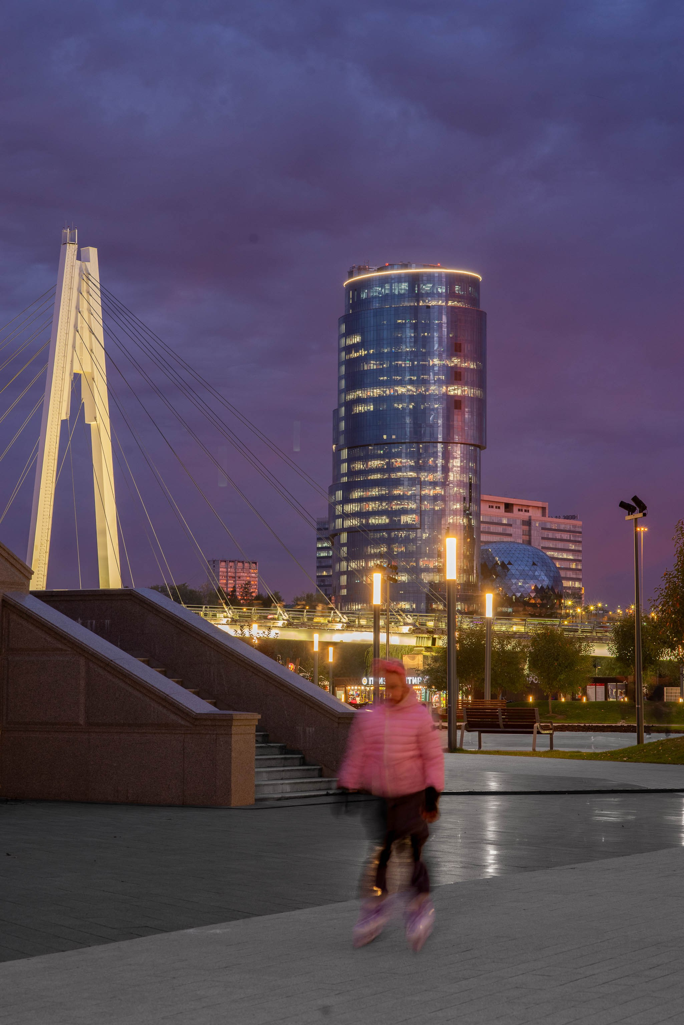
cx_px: 342
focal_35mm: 77
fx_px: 2193
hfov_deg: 17.7
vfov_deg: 26.3
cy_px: 512
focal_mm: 77
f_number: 8
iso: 400
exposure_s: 1/1.67
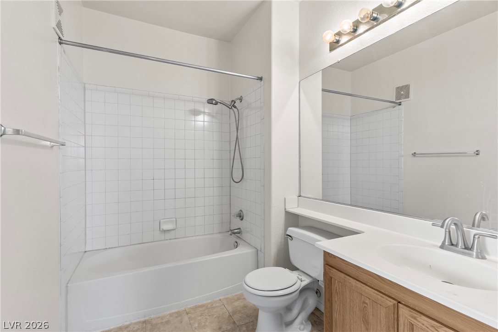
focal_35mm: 17
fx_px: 235
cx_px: 249
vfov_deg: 70.4
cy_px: 166
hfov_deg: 93.3
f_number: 8
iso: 400
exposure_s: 1/5
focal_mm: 17
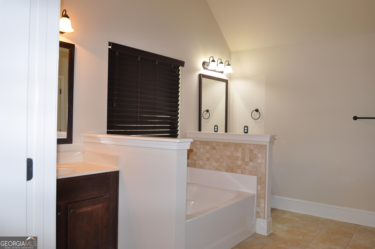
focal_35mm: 27
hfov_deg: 67.4
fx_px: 281
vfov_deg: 47.8
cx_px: 188
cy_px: 124
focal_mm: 18
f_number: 4
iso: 400
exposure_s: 1/60
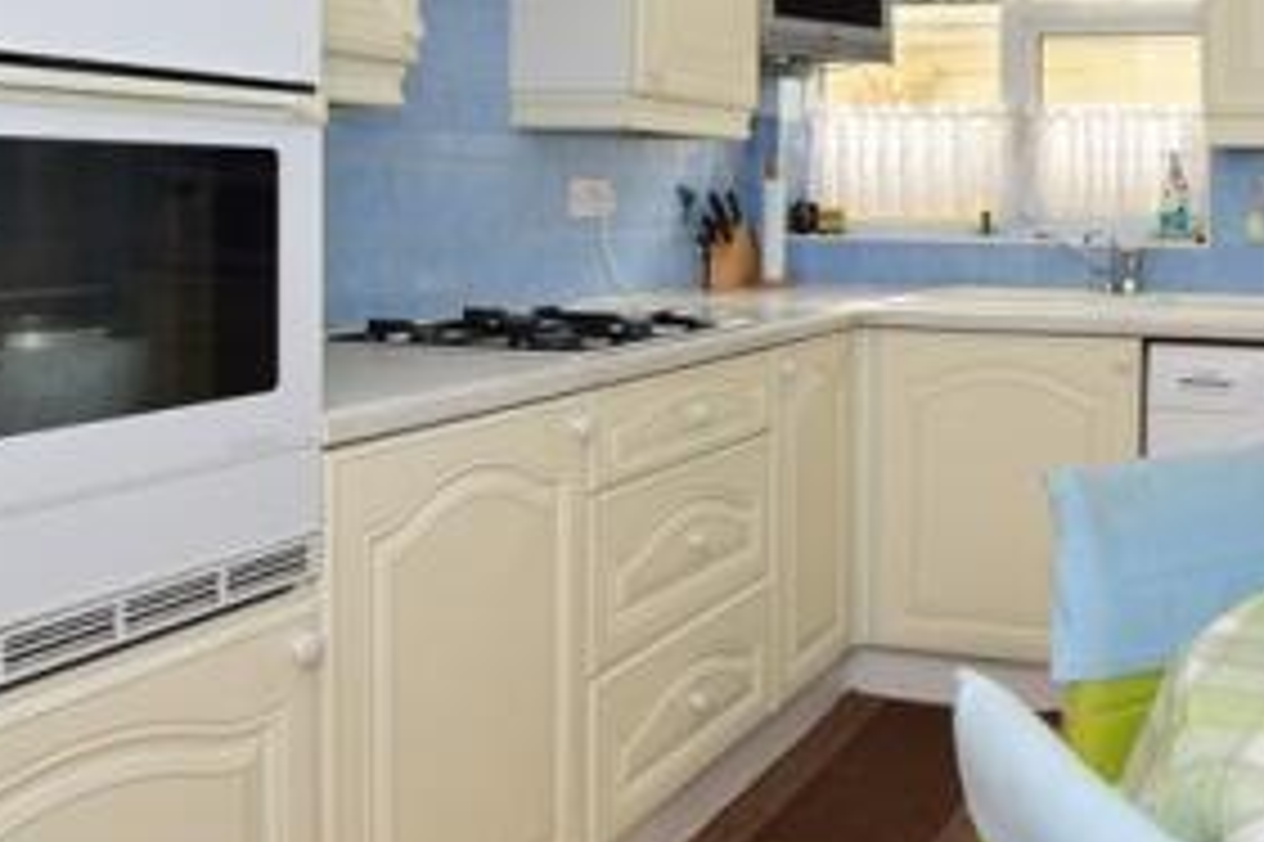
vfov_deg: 37.0
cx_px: 1084
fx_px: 1228
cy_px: 223
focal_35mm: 35
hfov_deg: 49.8
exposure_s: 1/200
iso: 400
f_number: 11
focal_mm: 10
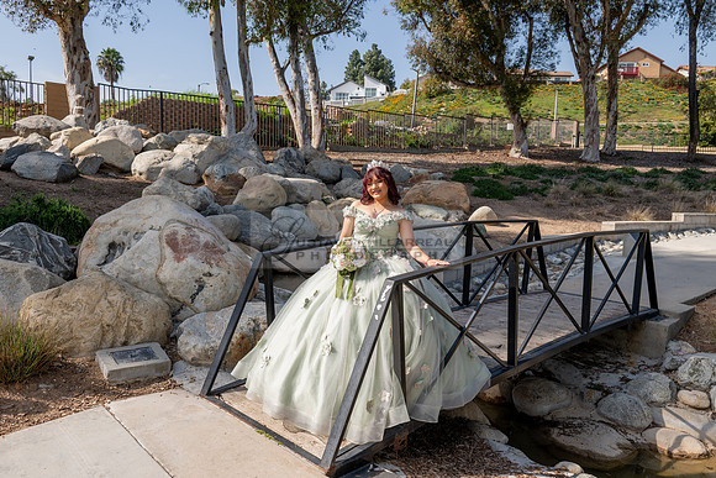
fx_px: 557
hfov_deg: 65.5
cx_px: 358
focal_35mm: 28
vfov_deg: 46.4
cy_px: 239
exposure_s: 1/250
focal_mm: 28
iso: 200
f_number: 8
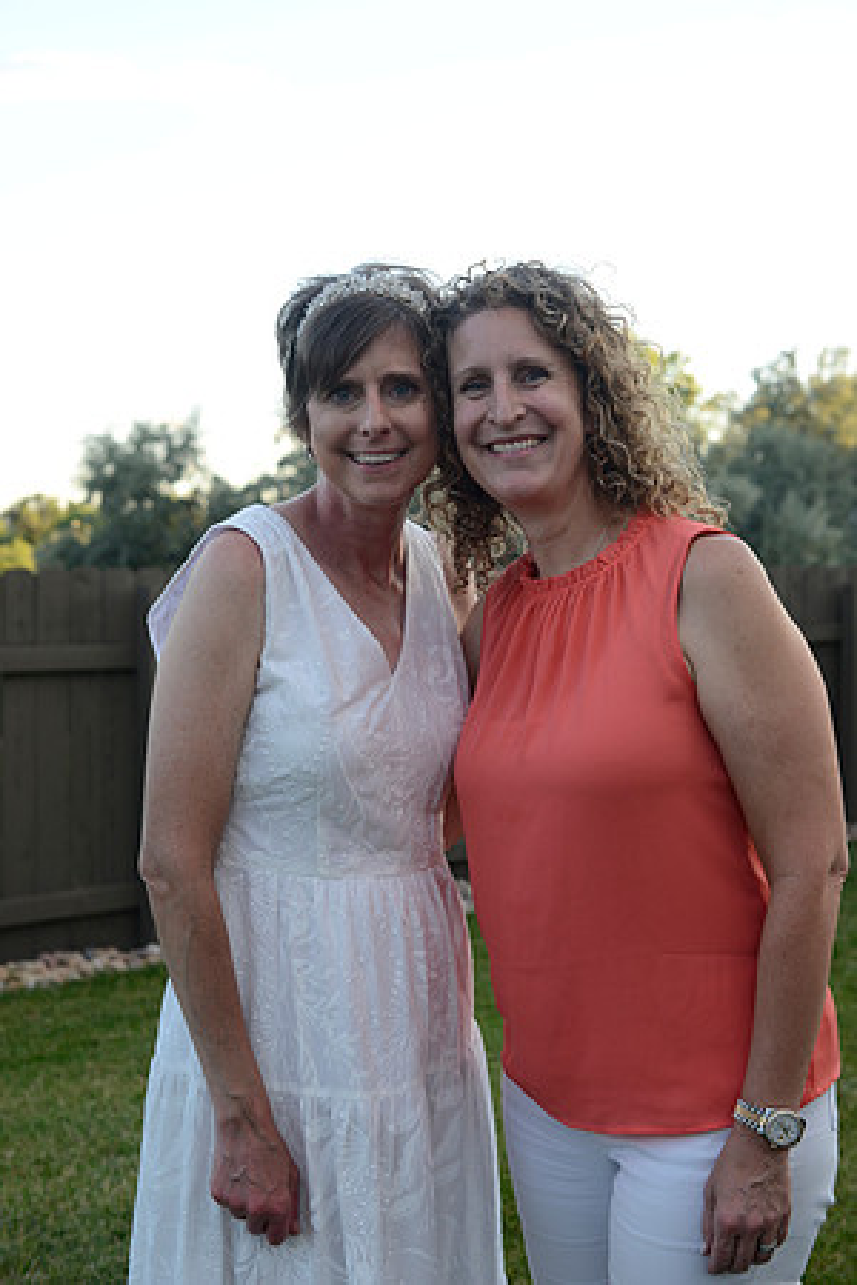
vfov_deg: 39.6
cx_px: 428
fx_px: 1785
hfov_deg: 27.0
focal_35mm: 50
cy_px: 642
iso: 400
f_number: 5
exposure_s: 1/200
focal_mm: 50
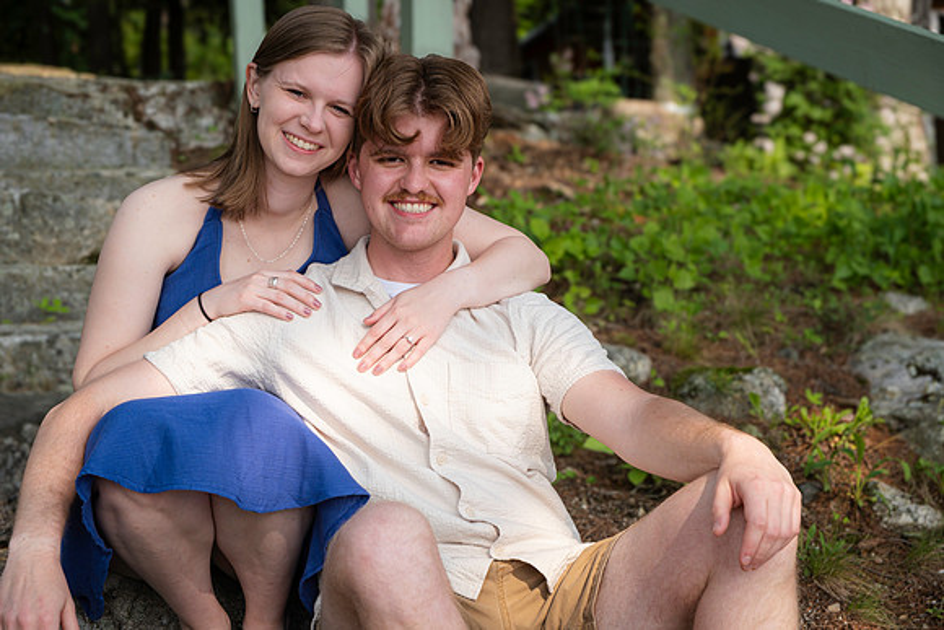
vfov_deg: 22.3
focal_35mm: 61
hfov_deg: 32.9
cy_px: 315
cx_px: 472
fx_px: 1600
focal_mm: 40.7
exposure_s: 1/480
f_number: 5.6
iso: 320
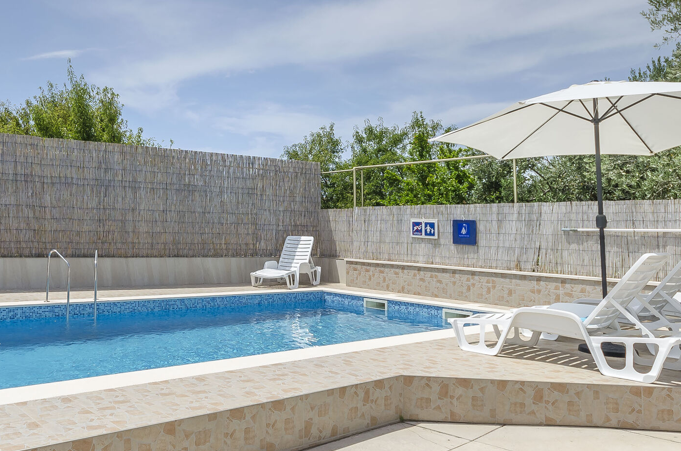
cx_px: 196
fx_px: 566
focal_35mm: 30
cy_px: 194
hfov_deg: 59.7
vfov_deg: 43.3
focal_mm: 10
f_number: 8
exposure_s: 1/500
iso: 100
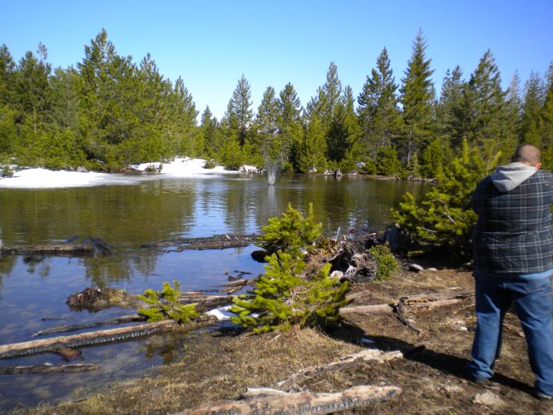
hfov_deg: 52.6
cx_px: 276
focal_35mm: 35
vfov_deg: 40.7
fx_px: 559
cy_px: 208
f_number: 4.6
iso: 80
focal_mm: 6.3
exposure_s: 1/475
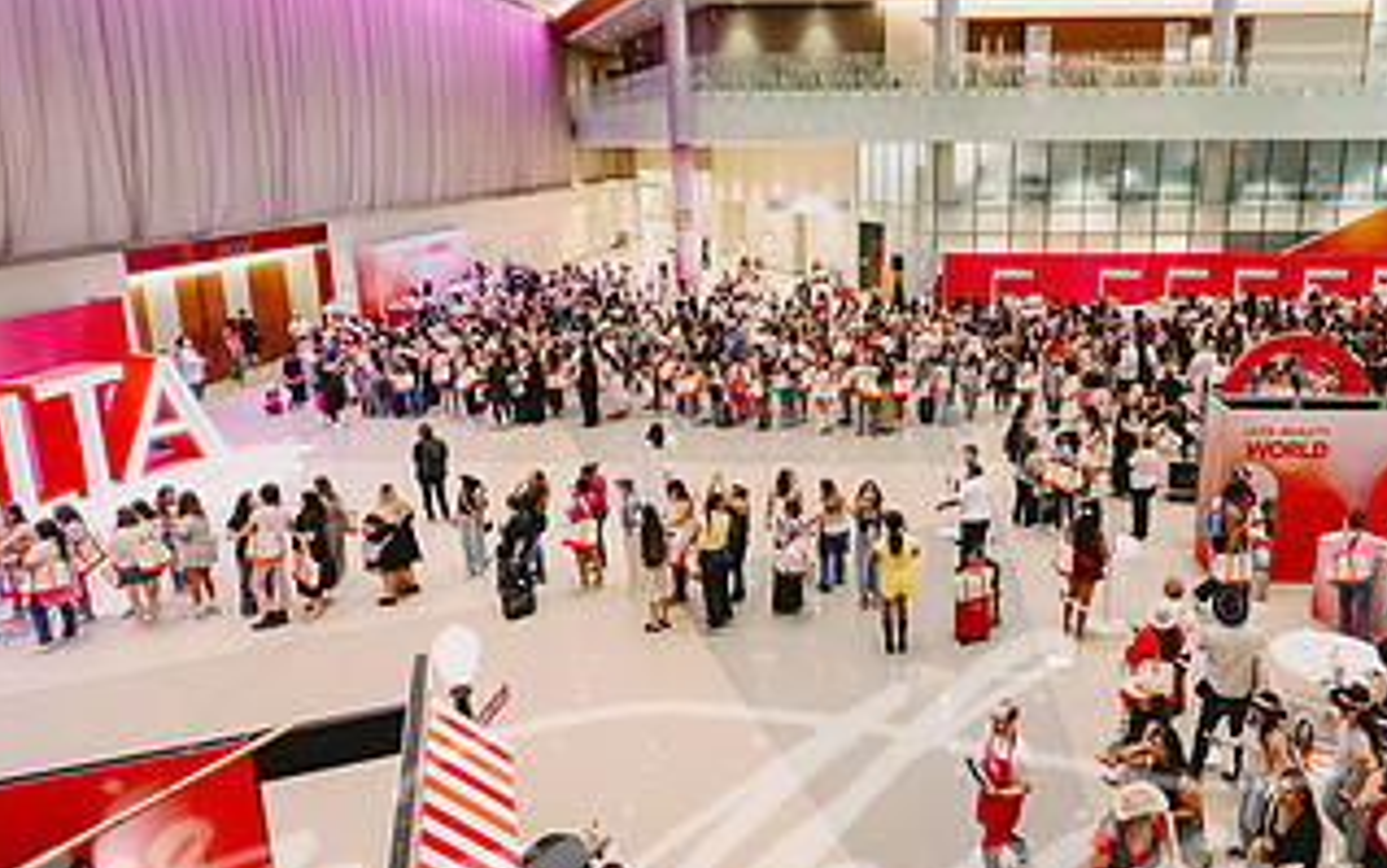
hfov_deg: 69.8
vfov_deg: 47.5
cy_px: 382
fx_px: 983
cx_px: 824
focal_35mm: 26
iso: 3200
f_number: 4.5
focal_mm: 14
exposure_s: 1/200
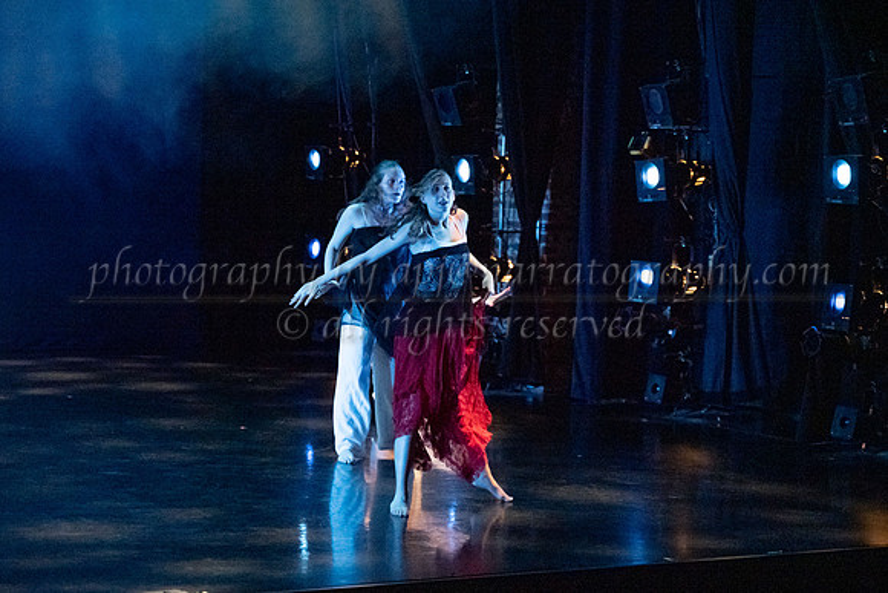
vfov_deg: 15.4
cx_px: 403
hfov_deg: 22.9
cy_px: 308
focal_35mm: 89
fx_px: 2193
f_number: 2.8
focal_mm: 75
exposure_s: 1/320
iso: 5000
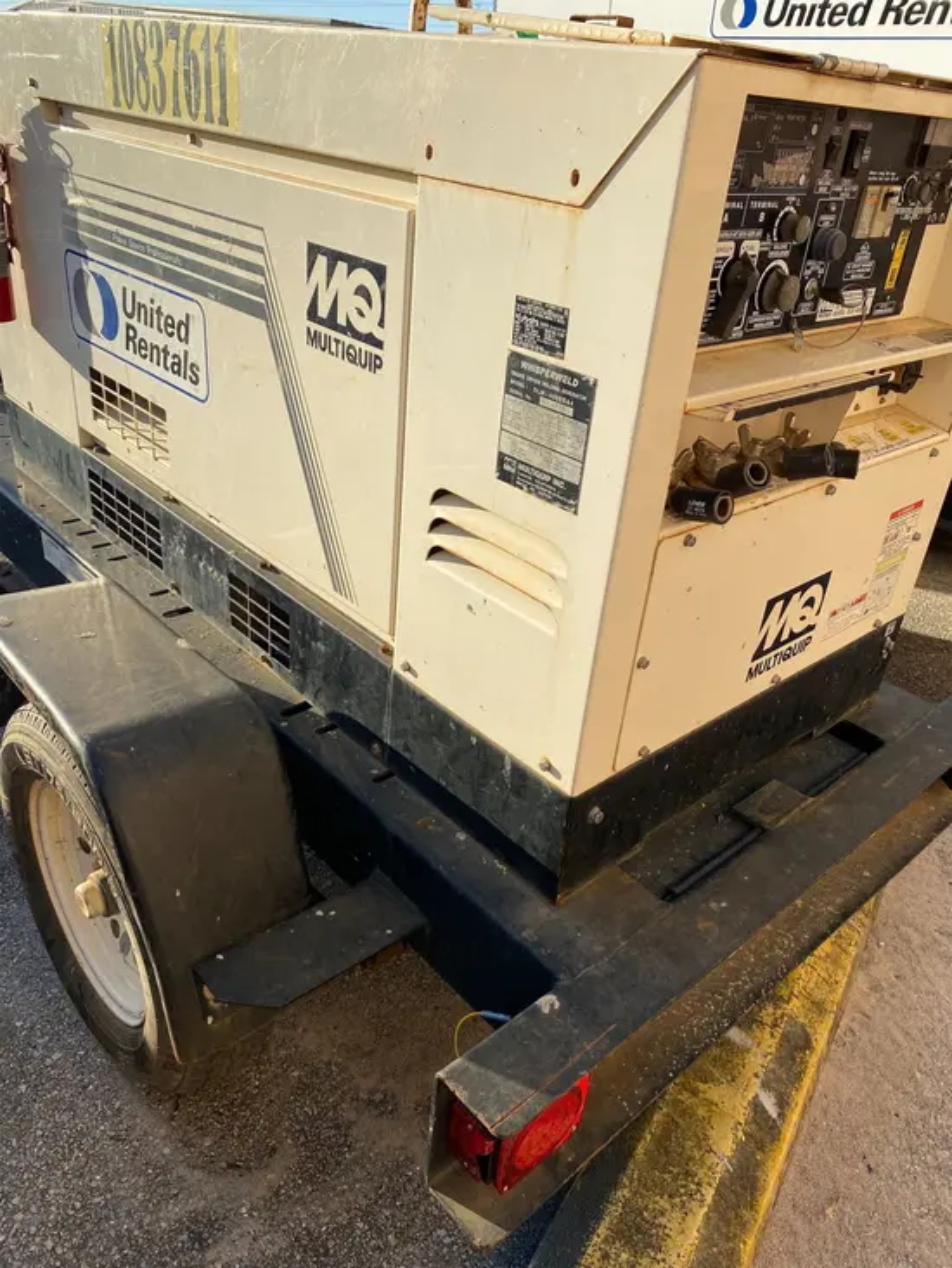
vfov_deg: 67.3
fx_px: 953
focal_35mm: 26
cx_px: 476
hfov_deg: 53.1
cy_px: 634
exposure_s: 1/1866
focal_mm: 4.25
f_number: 1.8
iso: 32
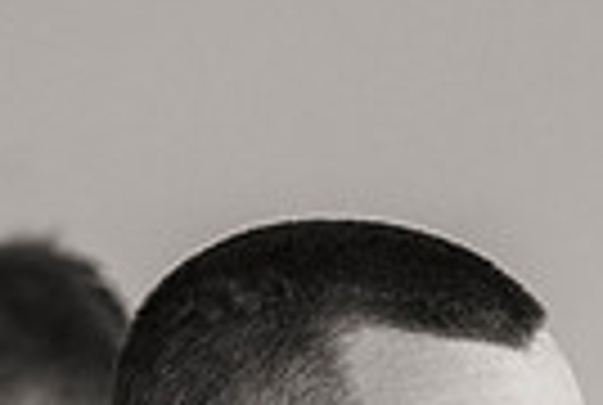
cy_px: 664
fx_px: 8108
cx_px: 526
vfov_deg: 2.9
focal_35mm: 483
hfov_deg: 4.3
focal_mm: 112
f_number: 3.5
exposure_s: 1/250
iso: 3200
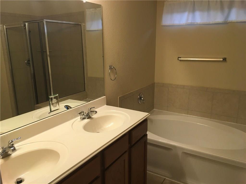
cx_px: 123
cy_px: 92
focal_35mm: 29
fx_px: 206
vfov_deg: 48.2
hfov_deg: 61.7
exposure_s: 1/30
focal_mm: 4.15
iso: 40
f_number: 2.2
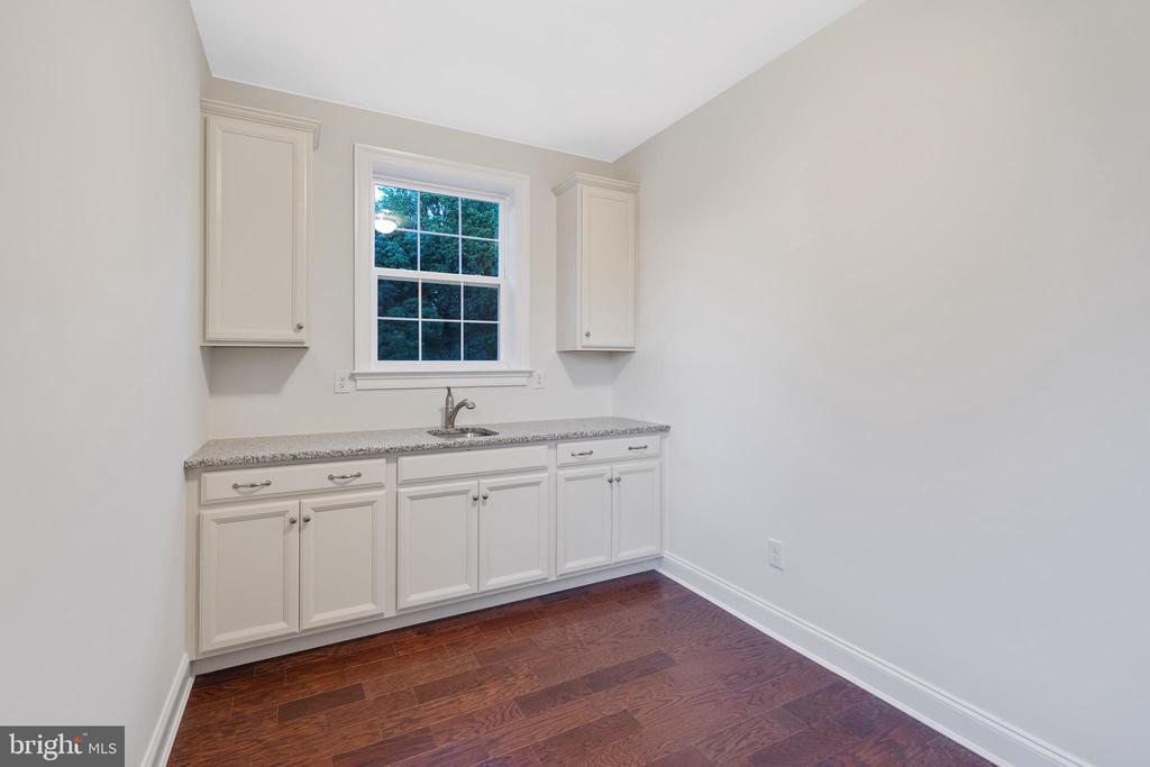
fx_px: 479
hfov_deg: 100.4
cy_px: 384
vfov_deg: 77.3
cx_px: 575
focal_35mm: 15
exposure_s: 1/3
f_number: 7.1
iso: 200
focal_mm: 15
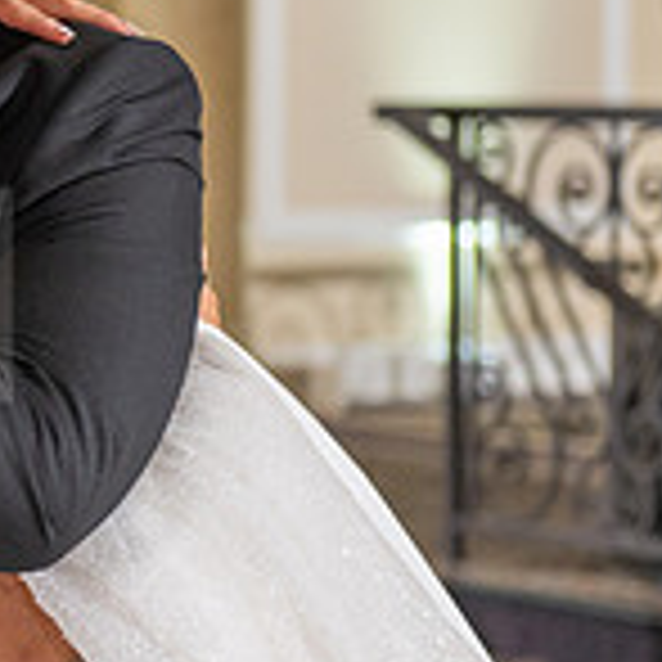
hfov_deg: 7.3
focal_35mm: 235
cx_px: -369
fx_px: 5085
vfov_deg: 7.4
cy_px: 295
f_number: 4
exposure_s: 1/160
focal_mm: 70
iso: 800
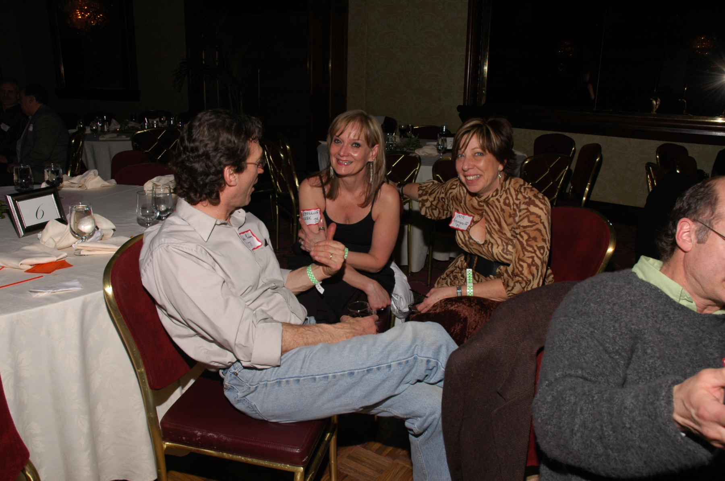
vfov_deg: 47.8
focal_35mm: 27
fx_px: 543
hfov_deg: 67.4
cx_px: 362
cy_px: 240
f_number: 8
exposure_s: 1/80
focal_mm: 18
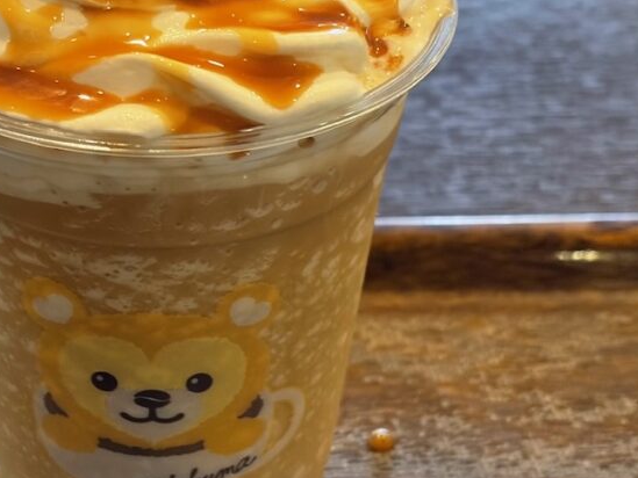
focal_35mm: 97
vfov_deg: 15.2
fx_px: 1788
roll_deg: +0.2
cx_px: 170
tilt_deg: -34.0
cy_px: 203
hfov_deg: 20.1
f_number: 1.6
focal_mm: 5.96
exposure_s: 1/33
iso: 250
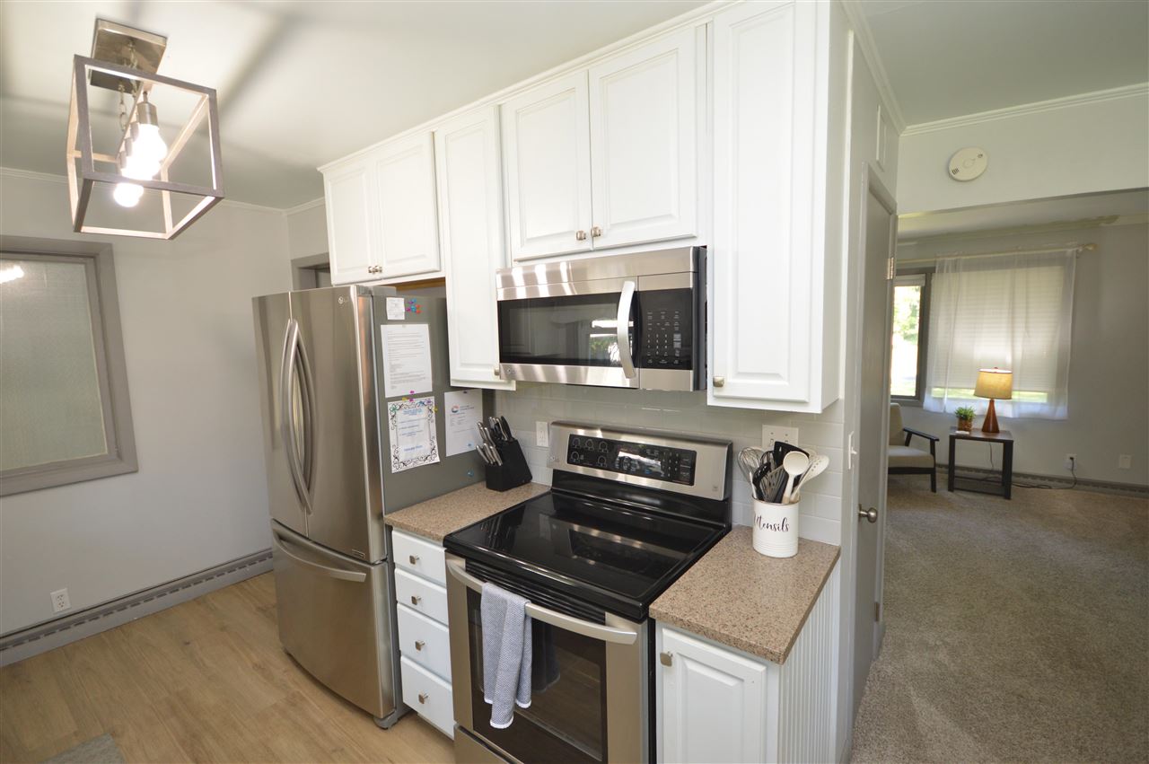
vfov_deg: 77.2
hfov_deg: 100.4
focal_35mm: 15
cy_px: 382
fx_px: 478
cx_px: 574
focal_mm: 10
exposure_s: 1/60
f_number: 4
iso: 450
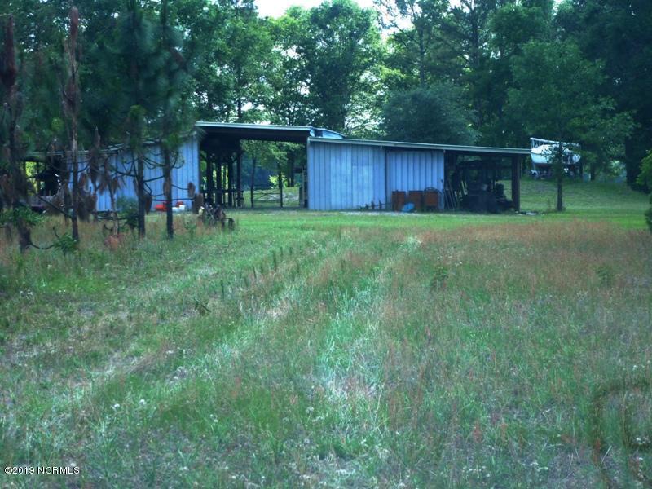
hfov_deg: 20.4
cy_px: 244
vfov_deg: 15.4
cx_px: 326
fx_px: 1808
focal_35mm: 96
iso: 100
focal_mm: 17.3
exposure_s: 1/100
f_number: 5
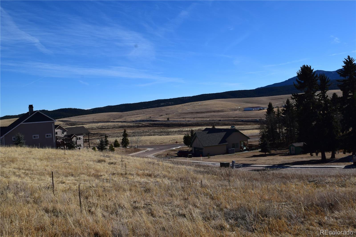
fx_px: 371
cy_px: 118
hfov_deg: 51.3
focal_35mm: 38
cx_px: 178
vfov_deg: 35.5
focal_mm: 25
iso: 320
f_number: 11
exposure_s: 1/500
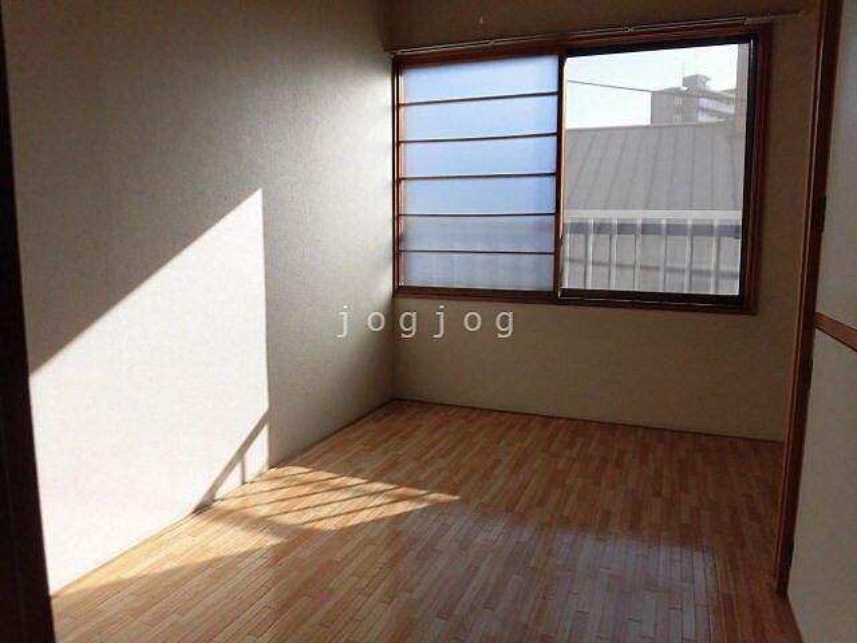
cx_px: 428
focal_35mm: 24
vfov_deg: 56.8
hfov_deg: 71.6
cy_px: 322
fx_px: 594
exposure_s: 1/800
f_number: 3.1
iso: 100
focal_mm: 4.3
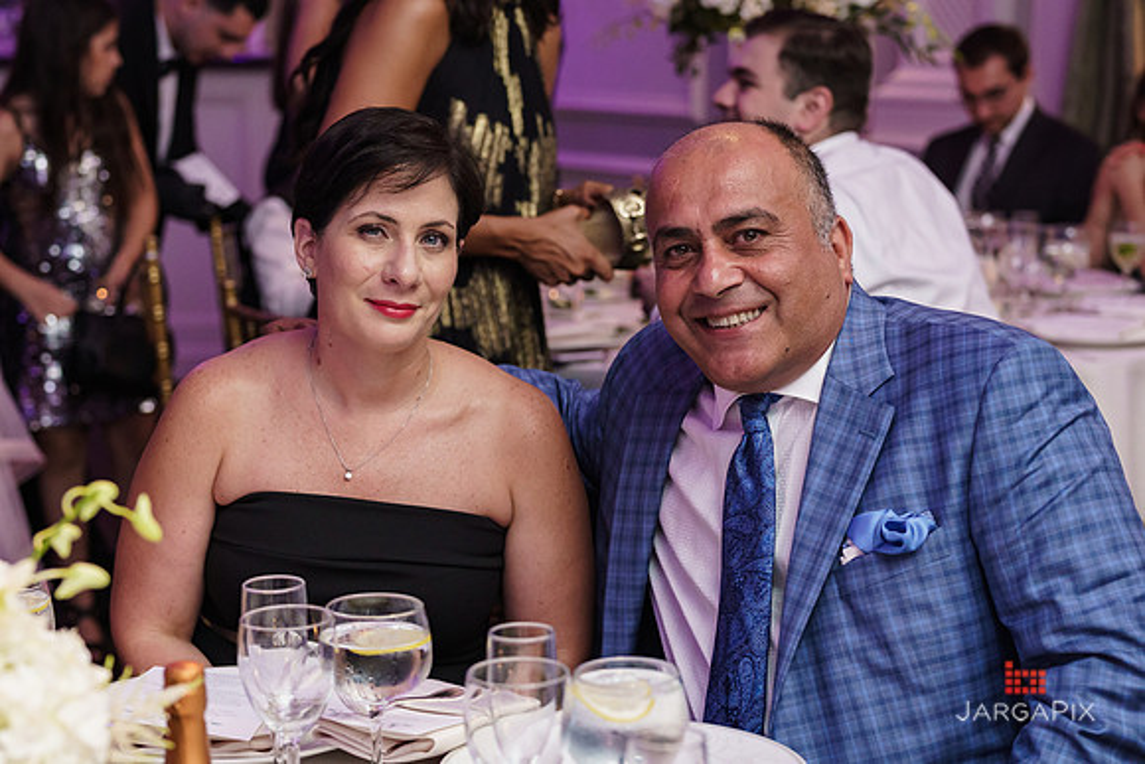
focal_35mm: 75
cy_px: 382
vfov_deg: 18.2
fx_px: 2386
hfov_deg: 27.0
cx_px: 572
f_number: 2.5
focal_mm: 50
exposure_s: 1/250
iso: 1000
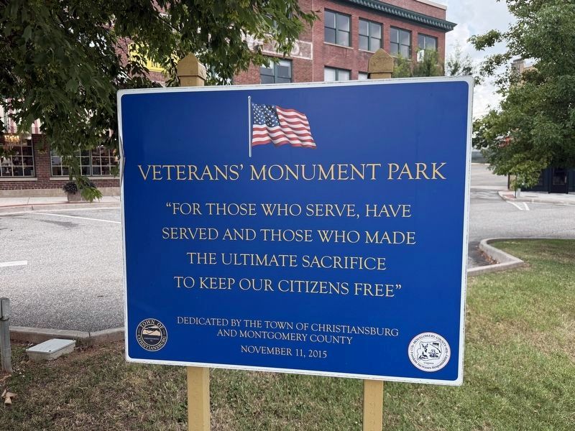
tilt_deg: -8.3
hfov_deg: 71.6
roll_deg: -0.8
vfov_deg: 56.8
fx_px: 399
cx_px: 288
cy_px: 216
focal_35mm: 24
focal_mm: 6.76
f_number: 1.78
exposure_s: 1/453
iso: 100
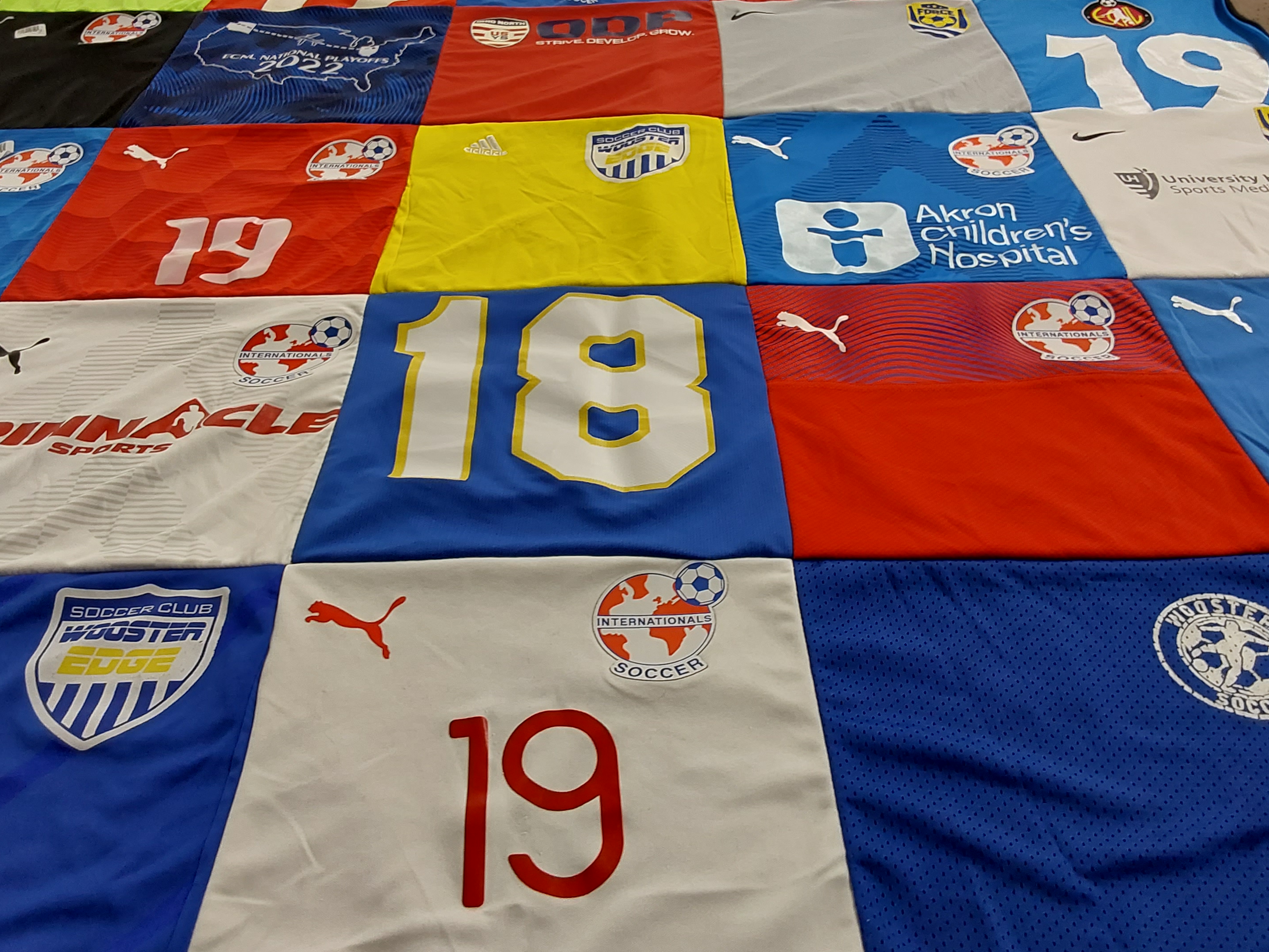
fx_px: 1173
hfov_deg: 56.8
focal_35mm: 32
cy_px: 410
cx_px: 610
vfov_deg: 44.1
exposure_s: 1/60
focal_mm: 2.91
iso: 80
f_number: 1.9
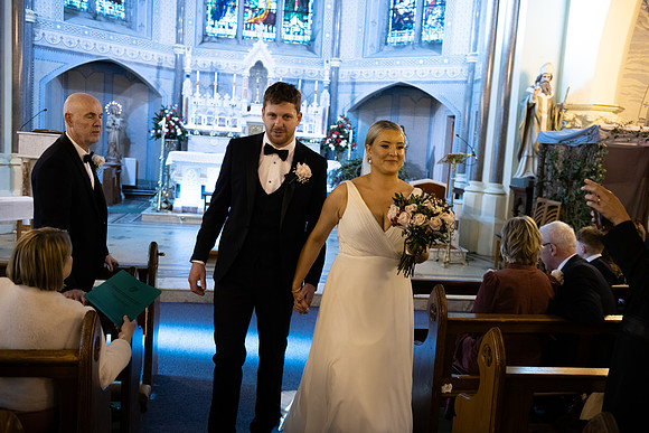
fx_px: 613
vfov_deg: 38.9
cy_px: 216
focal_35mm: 34
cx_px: 324
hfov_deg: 55.8
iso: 1250
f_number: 3.5
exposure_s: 1/160
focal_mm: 34
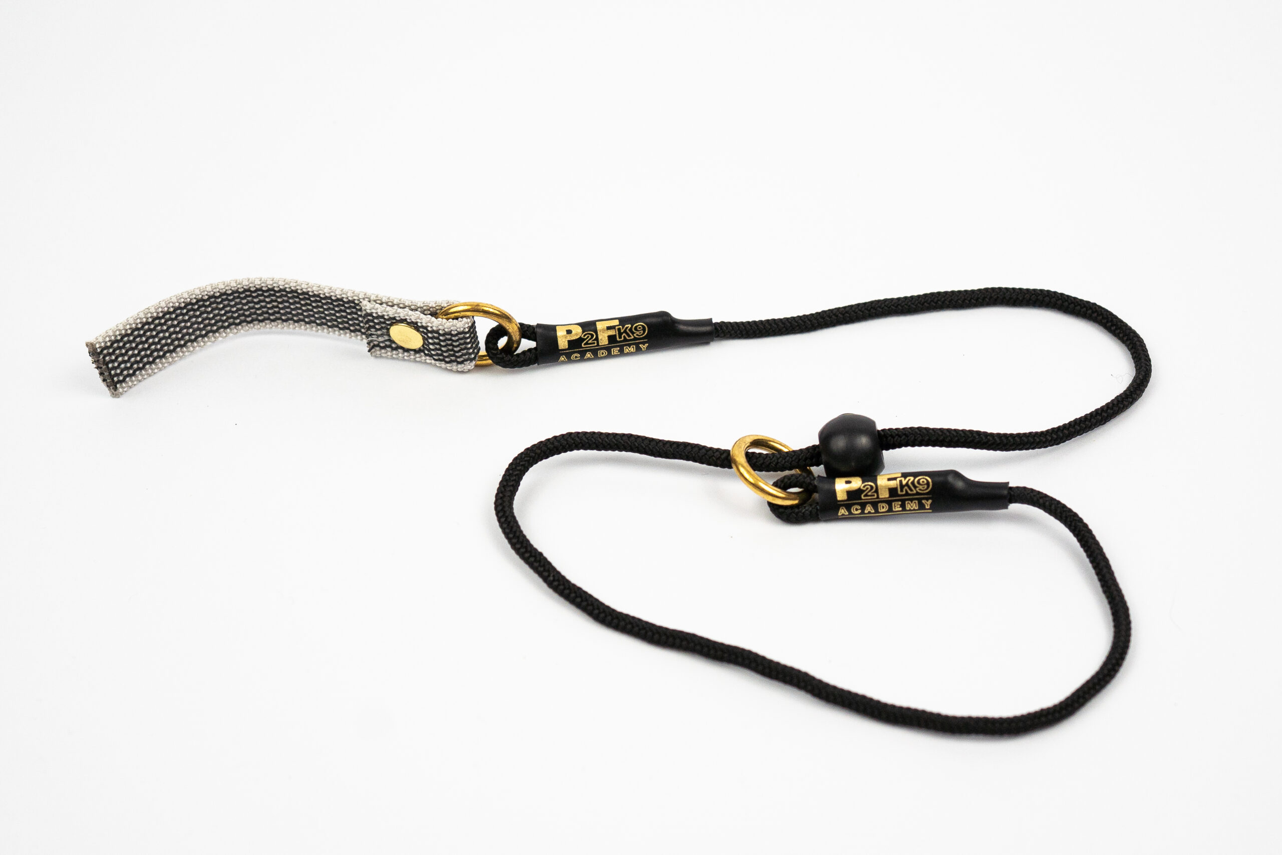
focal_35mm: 67
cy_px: 428
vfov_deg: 20.3
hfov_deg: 30.1
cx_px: 641
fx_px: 2386
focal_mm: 45
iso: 500
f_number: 4
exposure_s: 1/125
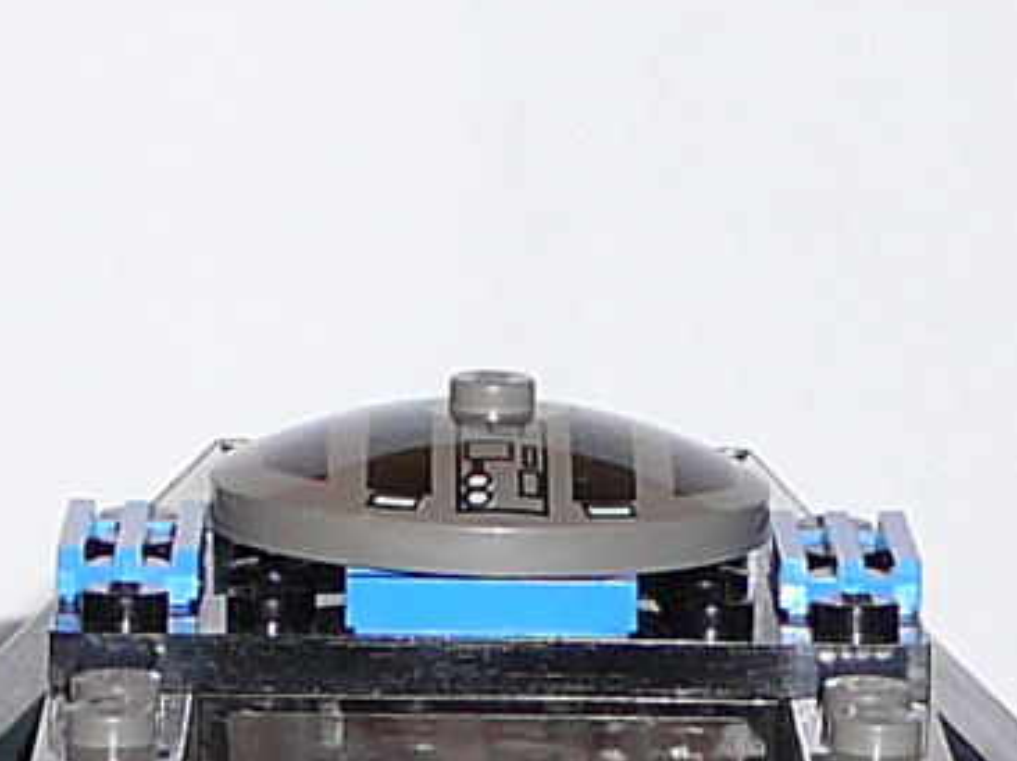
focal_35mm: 258
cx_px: 503
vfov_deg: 5.7
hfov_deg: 7.7
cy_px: 1389
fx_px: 7575
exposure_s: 1/30
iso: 100
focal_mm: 7
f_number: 3.3
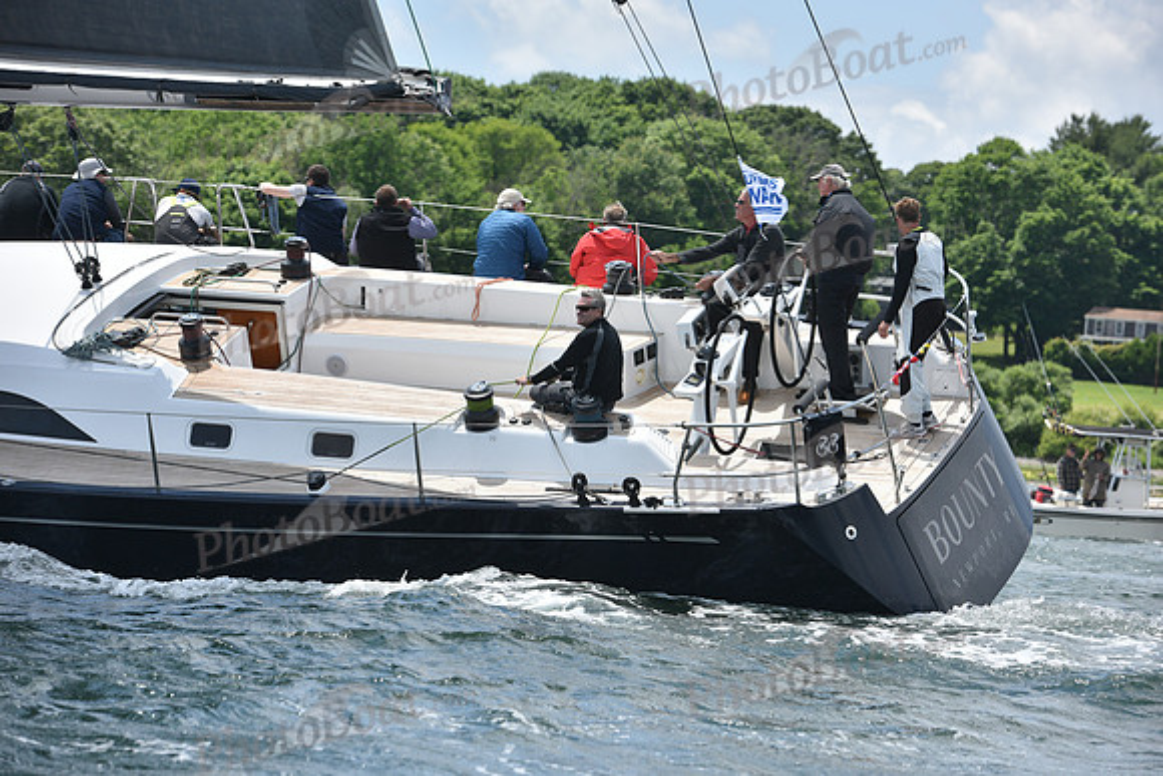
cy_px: 388
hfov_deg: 15.2
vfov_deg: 10.2
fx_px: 4362
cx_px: 582
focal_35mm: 135
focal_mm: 135
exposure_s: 1/1600
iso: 250
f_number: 5.6
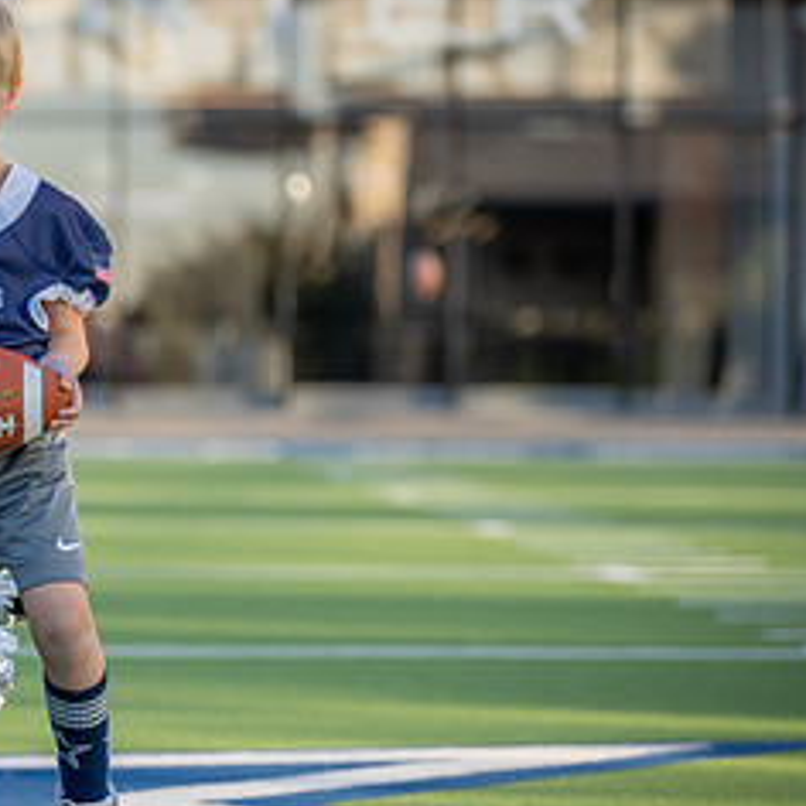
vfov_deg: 8.0
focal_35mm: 219
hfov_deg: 7.9
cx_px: -133
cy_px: 415
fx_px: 5769
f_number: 2.8
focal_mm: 105
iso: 100
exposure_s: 1/400
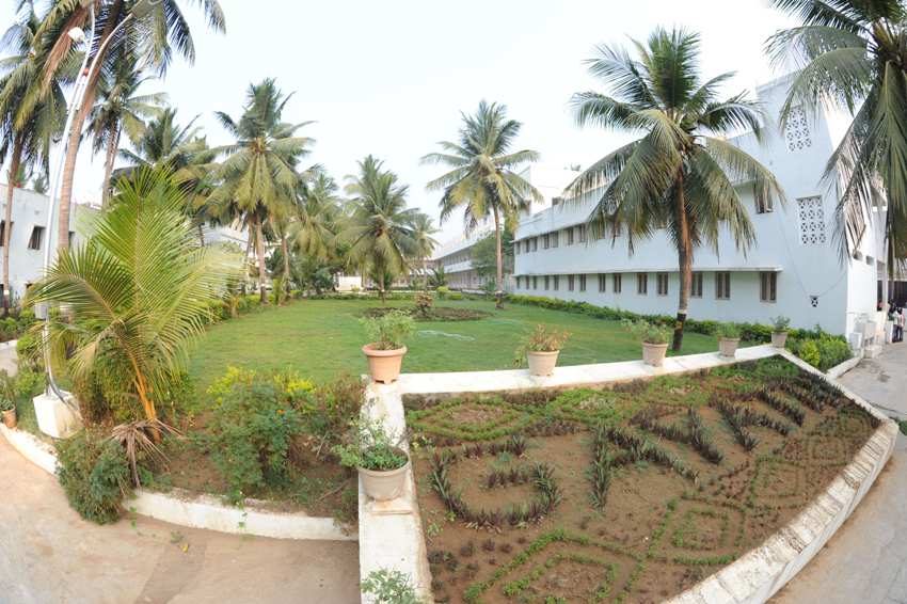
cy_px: 302
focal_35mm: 16
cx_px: 454
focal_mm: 16
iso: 500
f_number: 8
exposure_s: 1/250
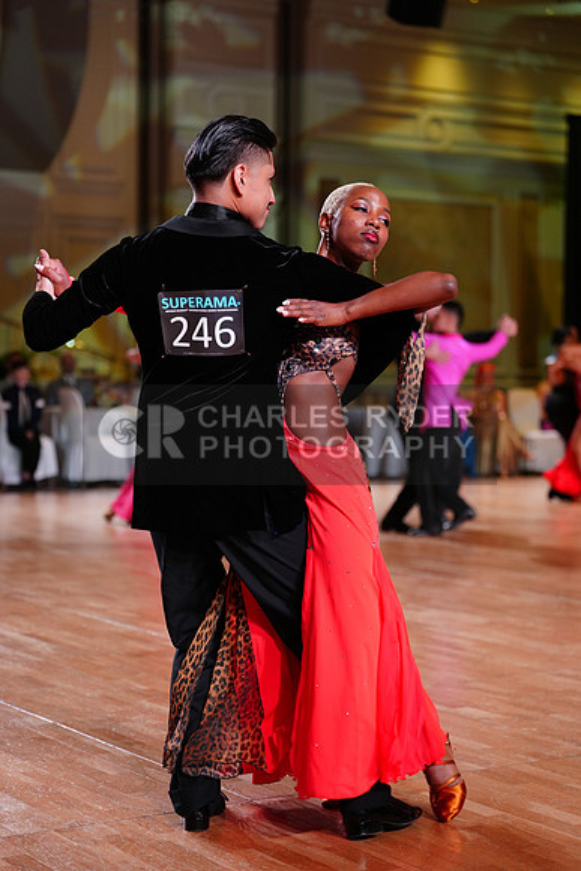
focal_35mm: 70
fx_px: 1693
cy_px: 436
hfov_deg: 19.5
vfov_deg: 28.8
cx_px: 290
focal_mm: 70
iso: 1250
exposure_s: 1/400
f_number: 2.8
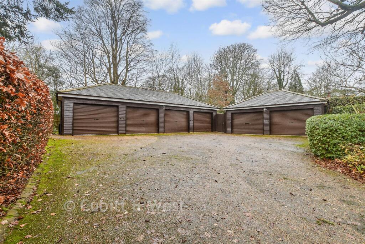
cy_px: 122
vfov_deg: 77.3
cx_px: 182
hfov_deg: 100.4
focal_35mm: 15
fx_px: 152
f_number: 8
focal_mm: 10
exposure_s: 1/8
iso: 160
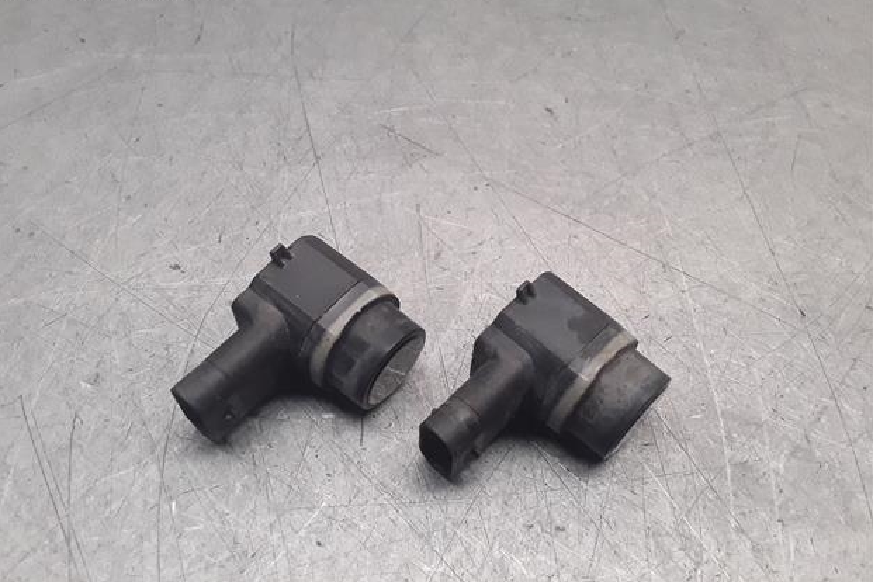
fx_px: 727
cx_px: 425
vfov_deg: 43.6
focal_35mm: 30
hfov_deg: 61.9
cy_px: 305
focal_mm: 2.91
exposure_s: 1/122
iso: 100
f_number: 1.9
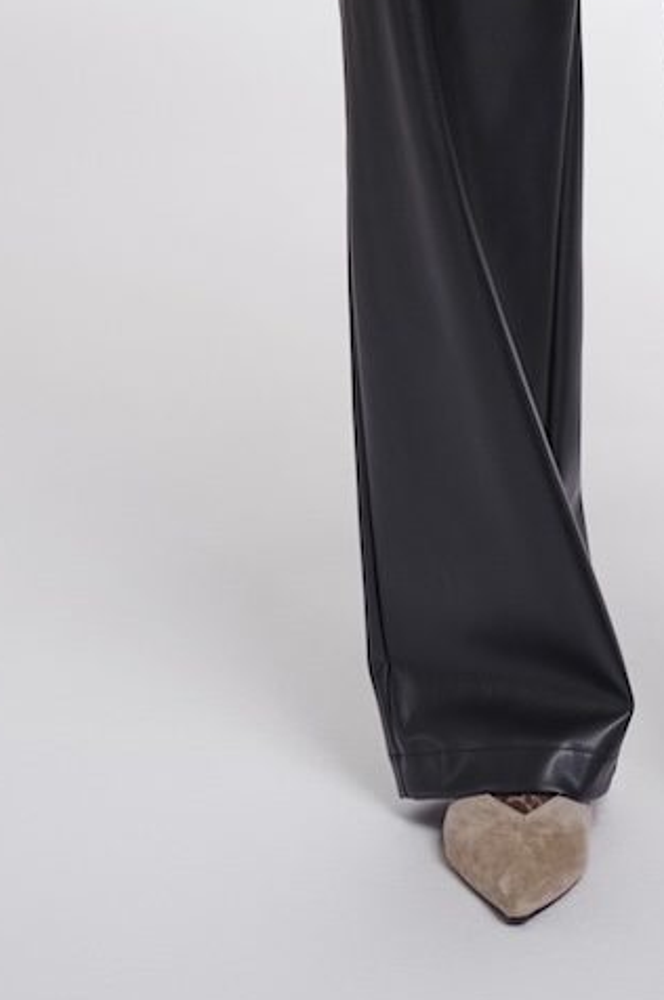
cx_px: 618
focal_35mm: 158
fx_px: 4384
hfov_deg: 8.6
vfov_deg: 12.3
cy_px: -539
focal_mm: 50
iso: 125
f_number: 8
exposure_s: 1/160
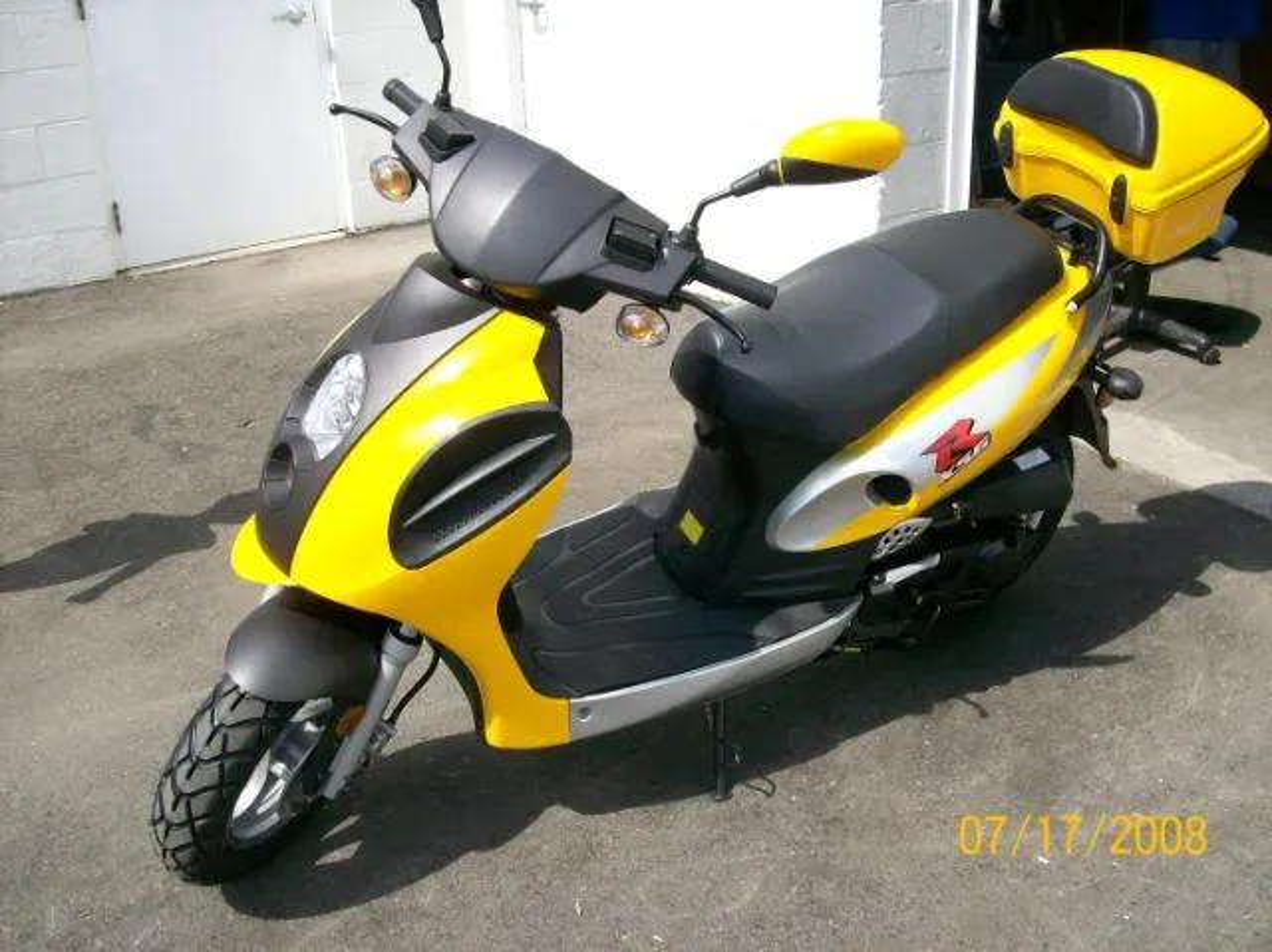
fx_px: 1322
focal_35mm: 36
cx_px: 636
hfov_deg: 51.4
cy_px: 476
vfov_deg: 39.6
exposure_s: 1/511
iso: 80
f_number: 4.8
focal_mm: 6
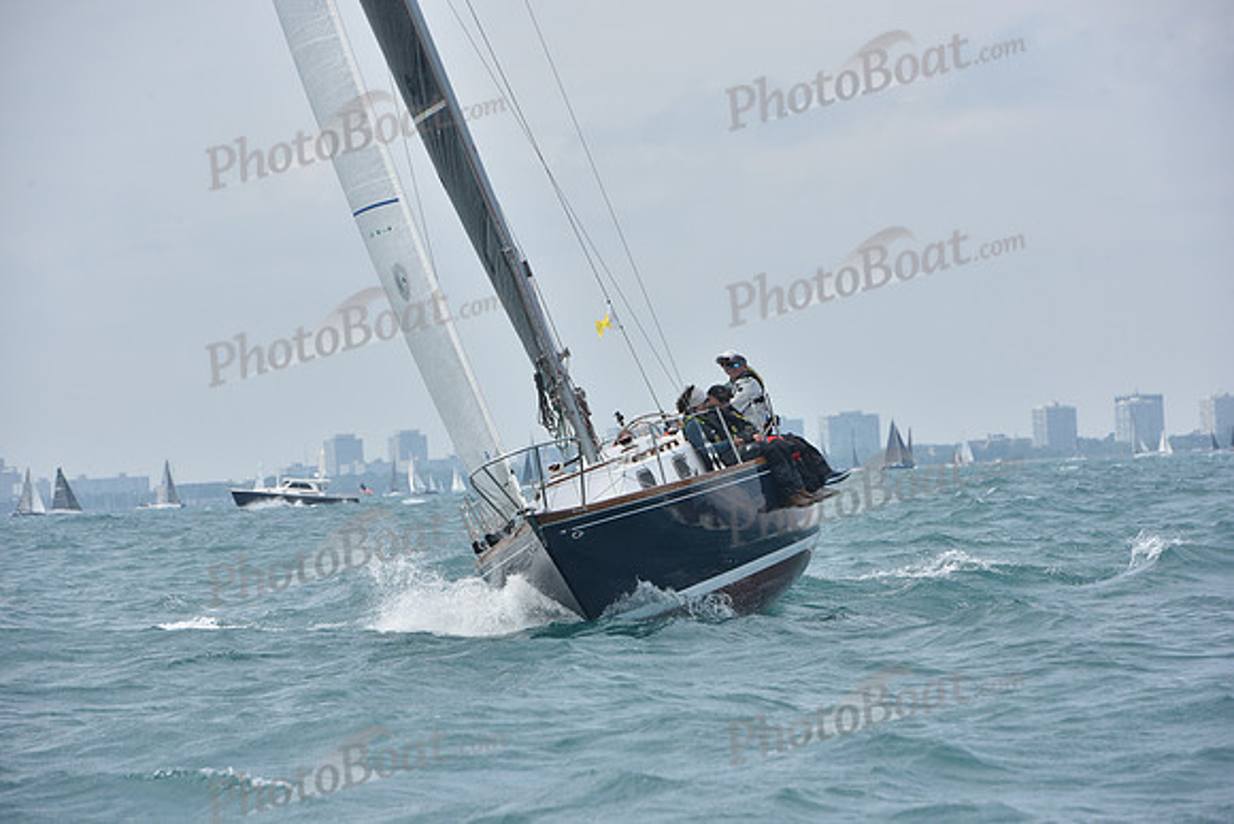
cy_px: 412
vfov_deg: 6.9
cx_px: 617
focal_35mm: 200
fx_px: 6857
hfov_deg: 10.3
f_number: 10
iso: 250
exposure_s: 1/800
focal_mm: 200
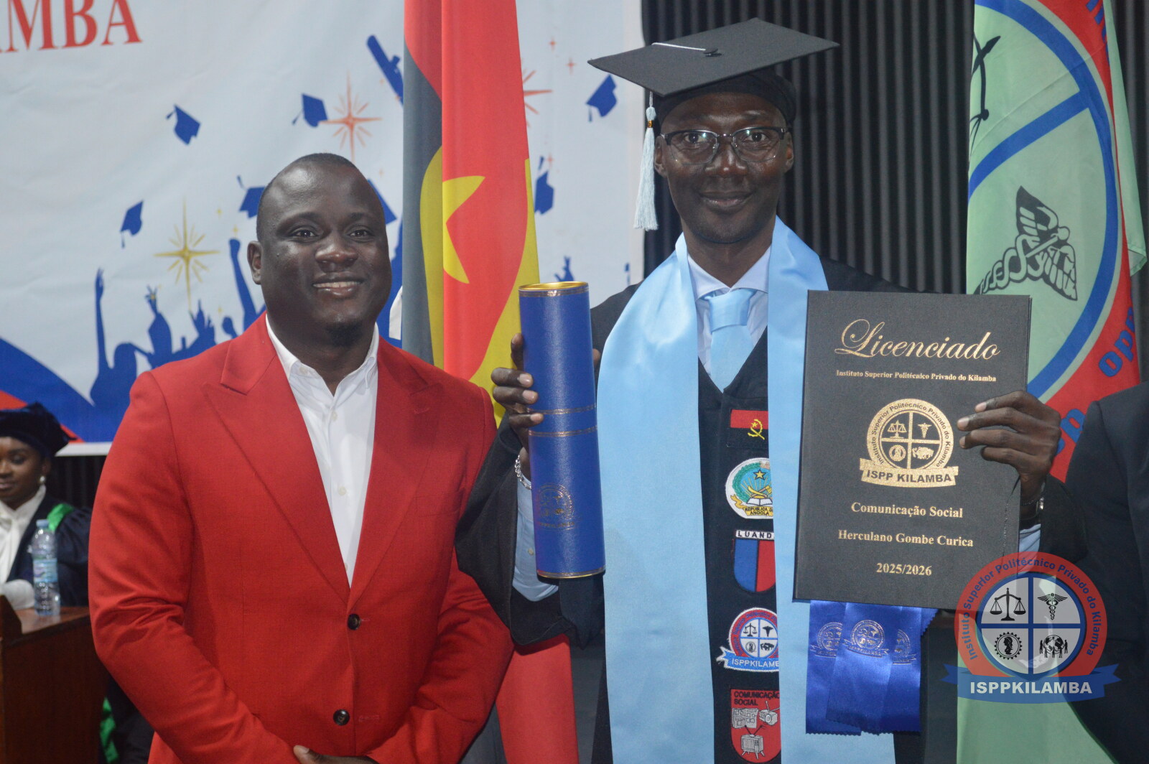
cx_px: 574
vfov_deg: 19.7
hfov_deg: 29.3
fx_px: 2200
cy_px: 382
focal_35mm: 69
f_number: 5.3
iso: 1800
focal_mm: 46
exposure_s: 1/60
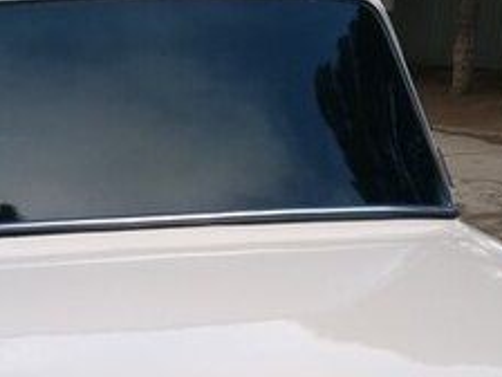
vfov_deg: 21.7
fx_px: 899
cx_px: 54
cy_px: 468
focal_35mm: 62
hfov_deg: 29.9
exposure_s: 1/356
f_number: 2
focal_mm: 3.57
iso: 100
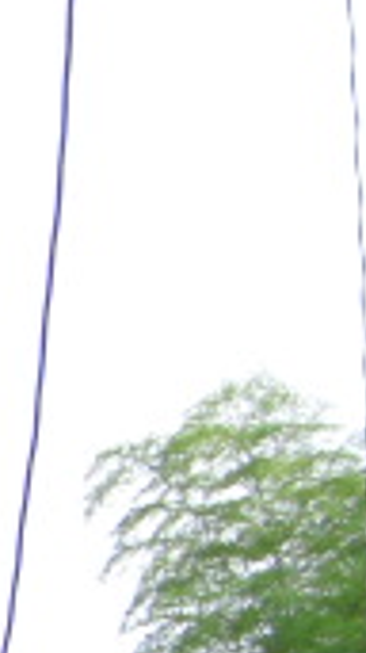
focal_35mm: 192
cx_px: -801
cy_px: 867
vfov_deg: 10.9
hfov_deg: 5.8
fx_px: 3318
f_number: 3.6
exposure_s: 1/20
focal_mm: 7.9
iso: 200
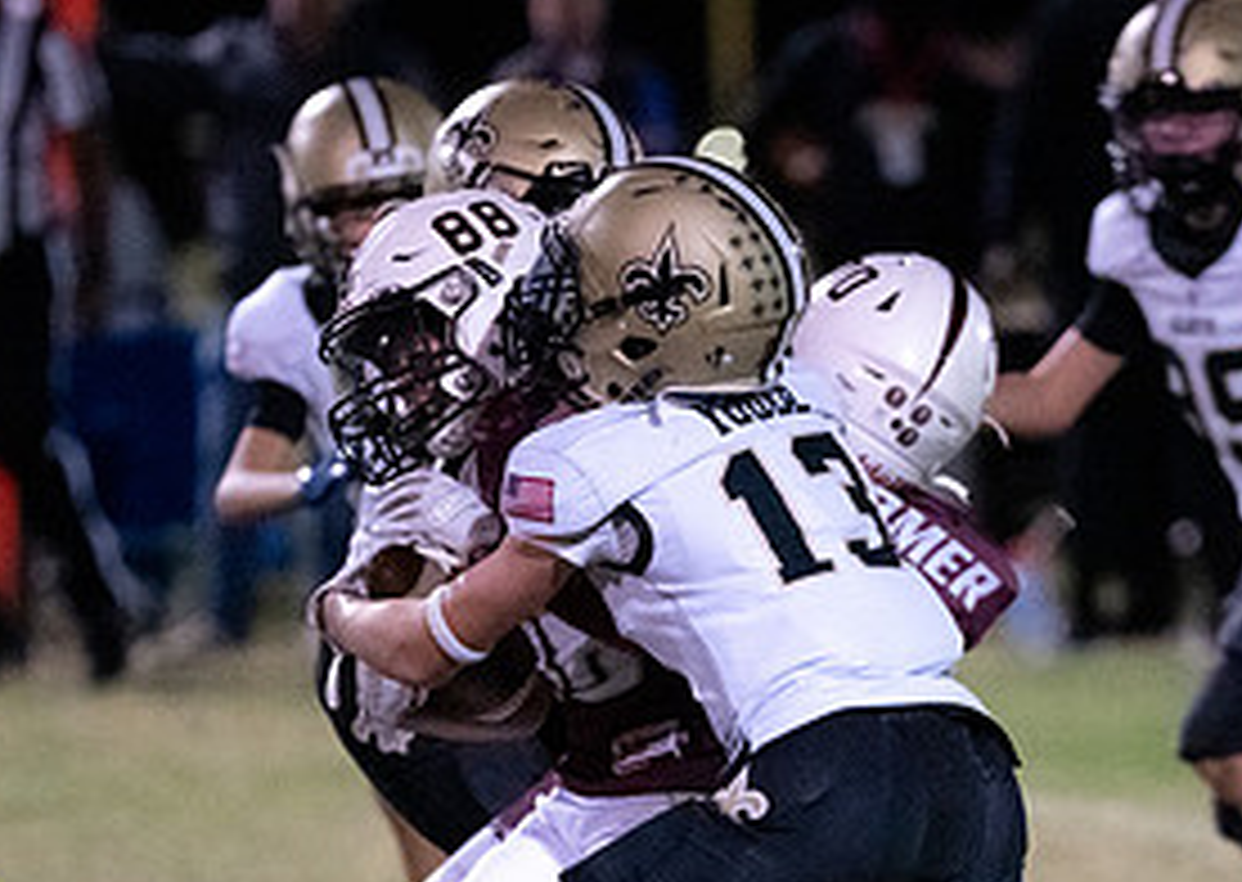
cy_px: 867
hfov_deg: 3.3
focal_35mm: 605
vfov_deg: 2.4
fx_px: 21299
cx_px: 939
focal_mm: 200
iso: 12800
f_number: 2.8
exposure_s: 1/1000
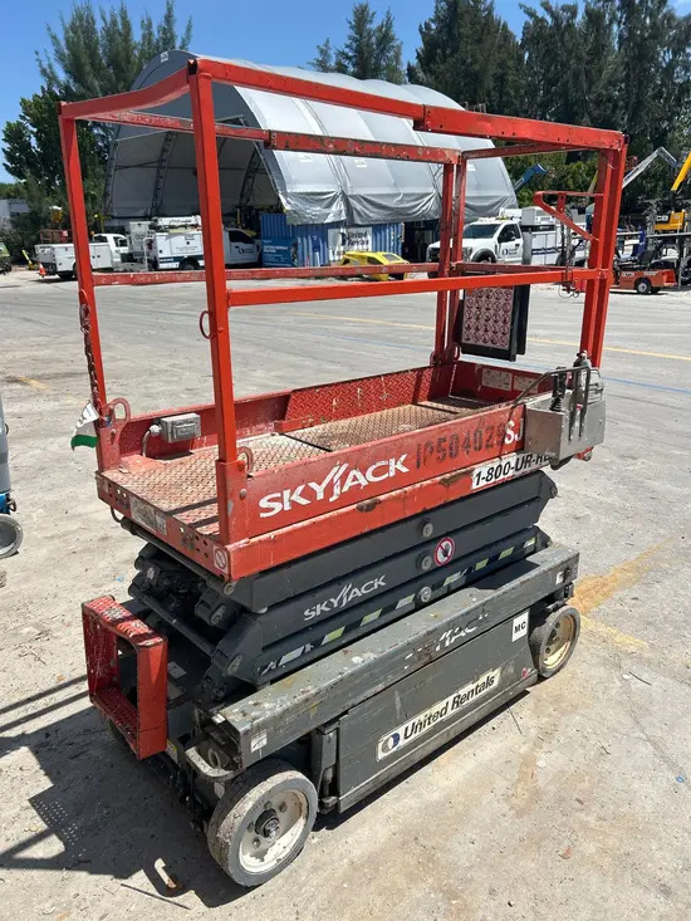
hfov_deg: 53.1
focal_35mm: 26
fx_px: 692
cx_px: 346
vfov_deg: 67.3
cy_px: 460
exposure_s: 1/5076
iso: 50
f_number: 1.5
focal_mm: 5.7
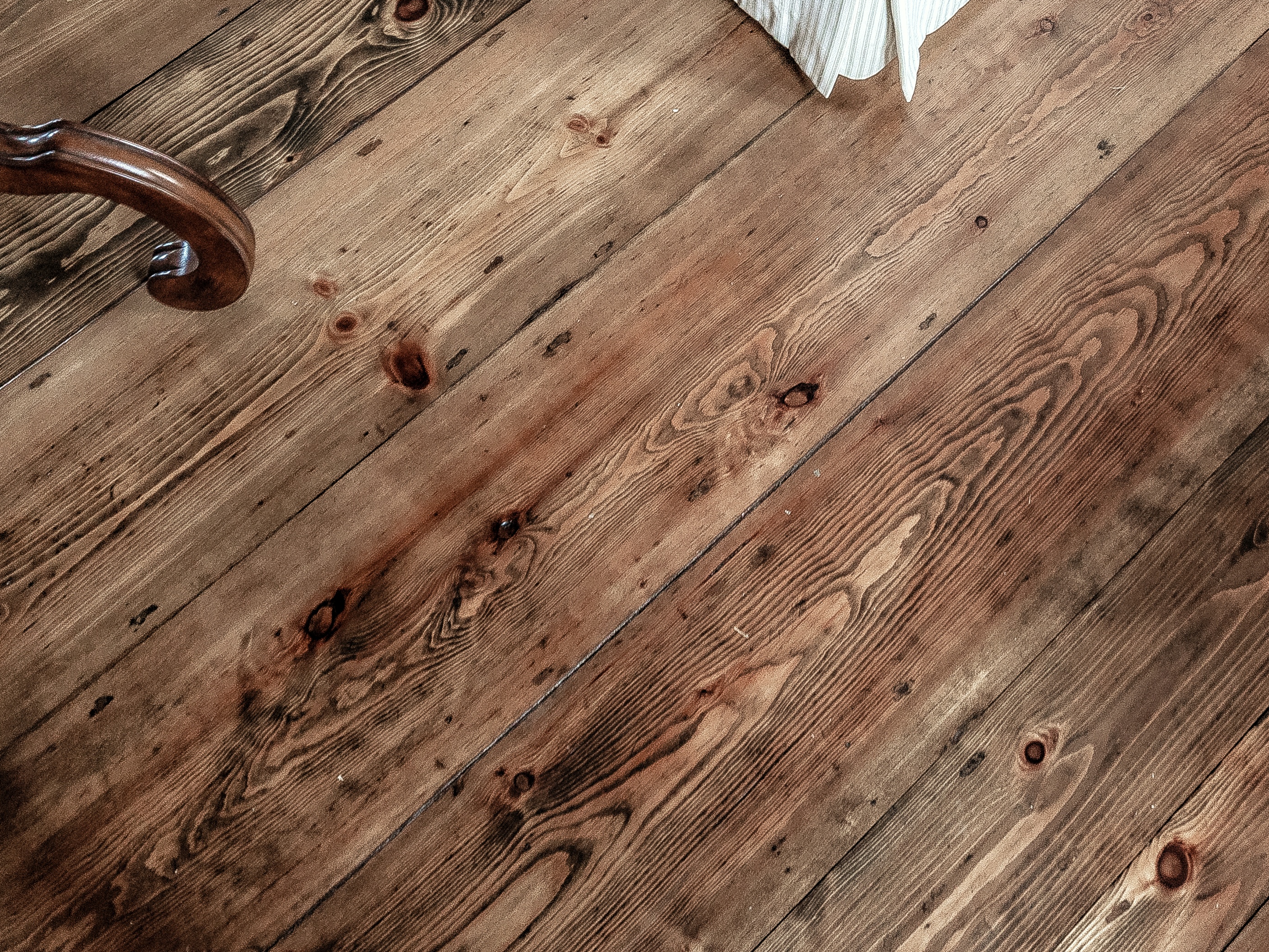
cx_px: 751
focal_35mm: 41
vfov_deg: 35.1
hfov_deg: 45.6
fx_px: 1503
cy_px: 517
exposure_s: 1/3
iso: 640
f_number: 8
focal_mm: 20
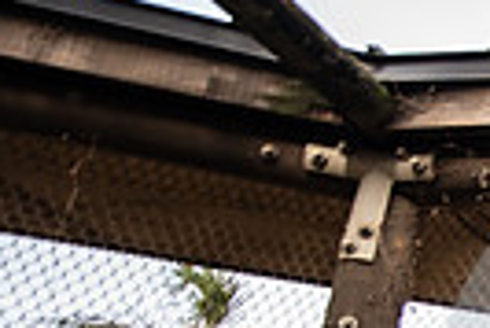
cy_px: 459
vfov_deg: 19.9
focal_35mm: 61
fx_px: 831
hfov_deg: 18.4
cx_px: 1017
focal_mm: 14
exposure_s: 1/250
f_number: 2.8
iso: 100
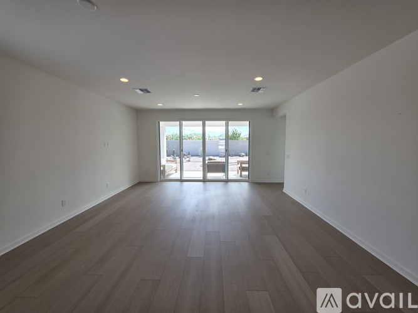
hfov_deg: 106.2
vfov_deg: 89.9
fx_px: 157
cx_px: 209
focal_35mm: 13
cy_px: 156
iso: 20
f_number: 1.9
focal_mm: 2.2
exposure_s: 1/120
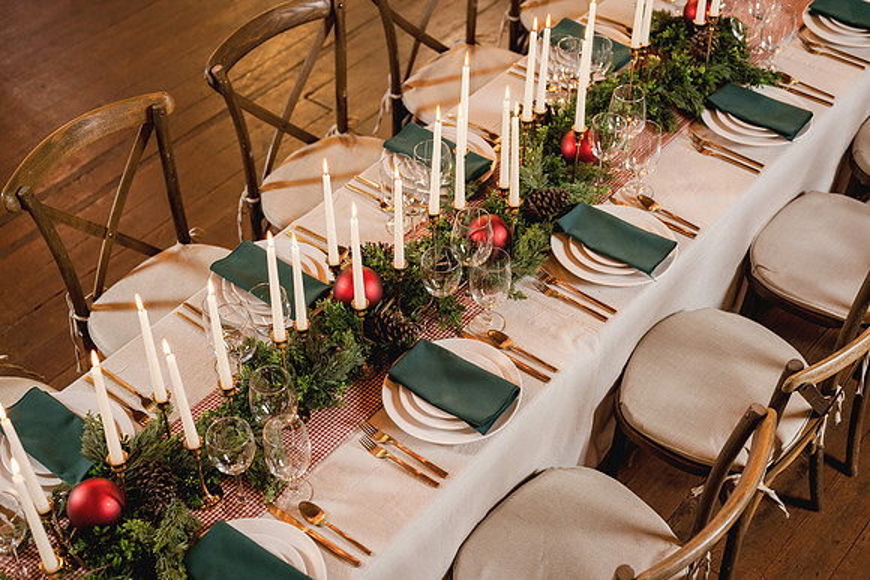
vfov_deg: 27.0
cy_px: 290
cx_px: 435
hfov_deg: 39.6
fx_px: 1209
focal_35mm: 50
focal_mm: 50
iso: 400
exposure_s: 1/80
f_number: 3.2
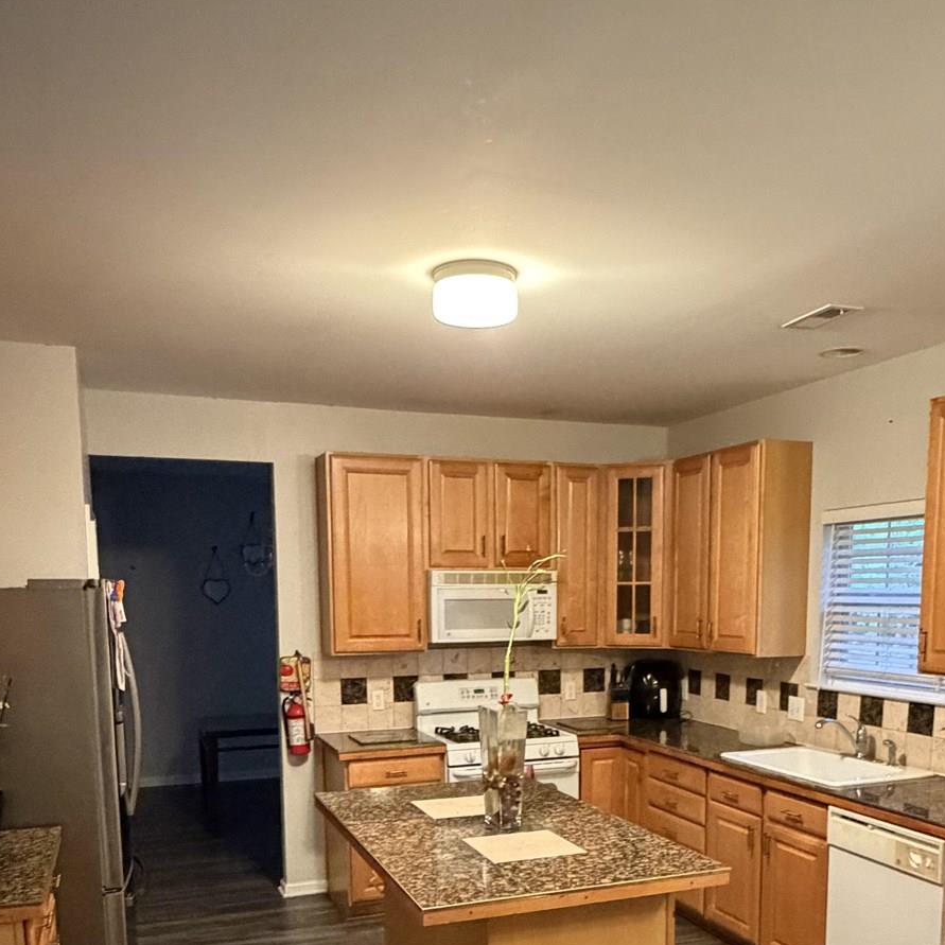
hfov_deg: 51.0
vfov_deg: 48.9
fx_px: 988
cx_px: 526
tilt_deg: -6.4
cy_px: 722
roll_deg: +0.3
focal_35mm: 32
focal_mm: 2.22
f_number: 2.2
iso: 1000
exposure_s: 1/40
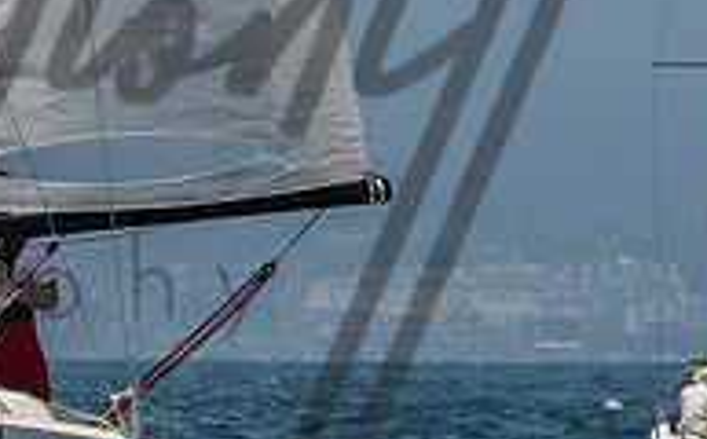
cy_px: 151
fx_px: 16065
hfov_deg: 2.5
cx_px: -281
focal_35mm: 835
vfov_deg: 1.6
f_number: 9
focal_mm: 200
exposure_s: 1/1000
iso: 640
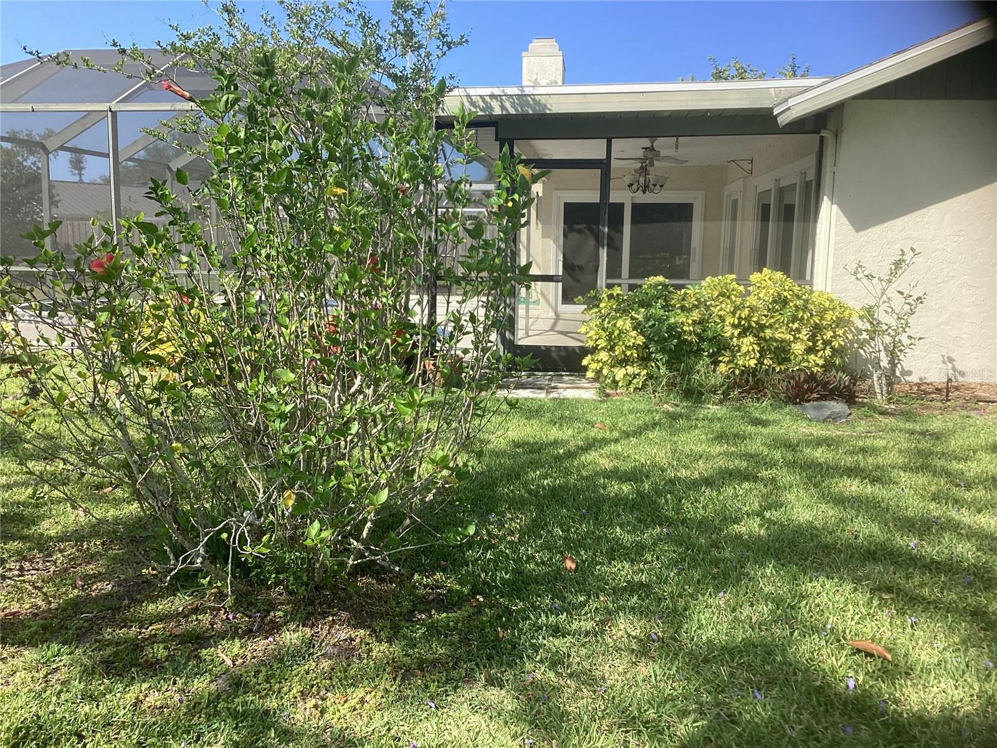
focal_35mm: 31
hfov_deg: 58.4
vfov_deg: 45.4
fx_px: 893
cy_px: 374
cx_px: 498
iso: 25
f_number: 2.4
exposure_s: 1/497
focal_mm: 3.3
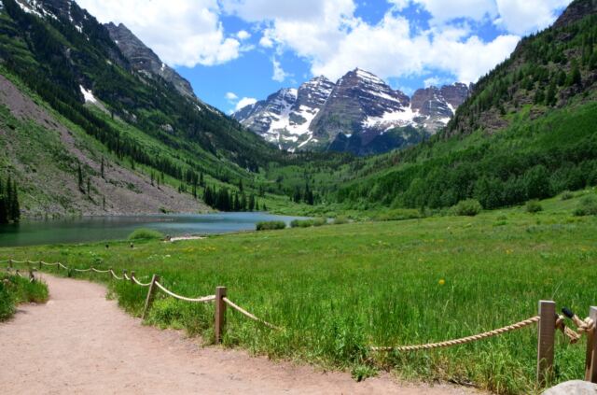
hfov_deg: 67.5
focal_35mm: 27
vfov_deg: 47.7
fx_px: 447
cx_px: 298
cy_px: 198
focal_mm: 18
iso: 200
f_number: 16
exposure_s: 1/100
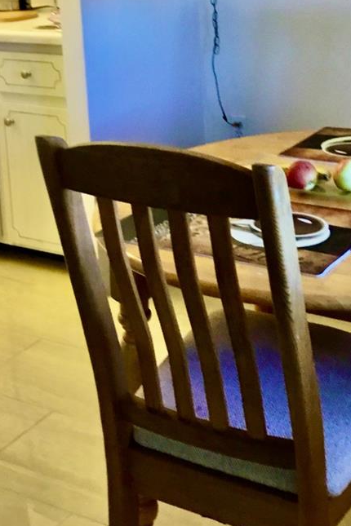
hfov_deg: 22.3
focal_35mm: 60
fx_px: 877
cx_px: 287
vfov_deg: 32.2
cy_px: 81
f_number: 2.4
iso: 100
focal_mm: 3.3
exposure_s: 1/30
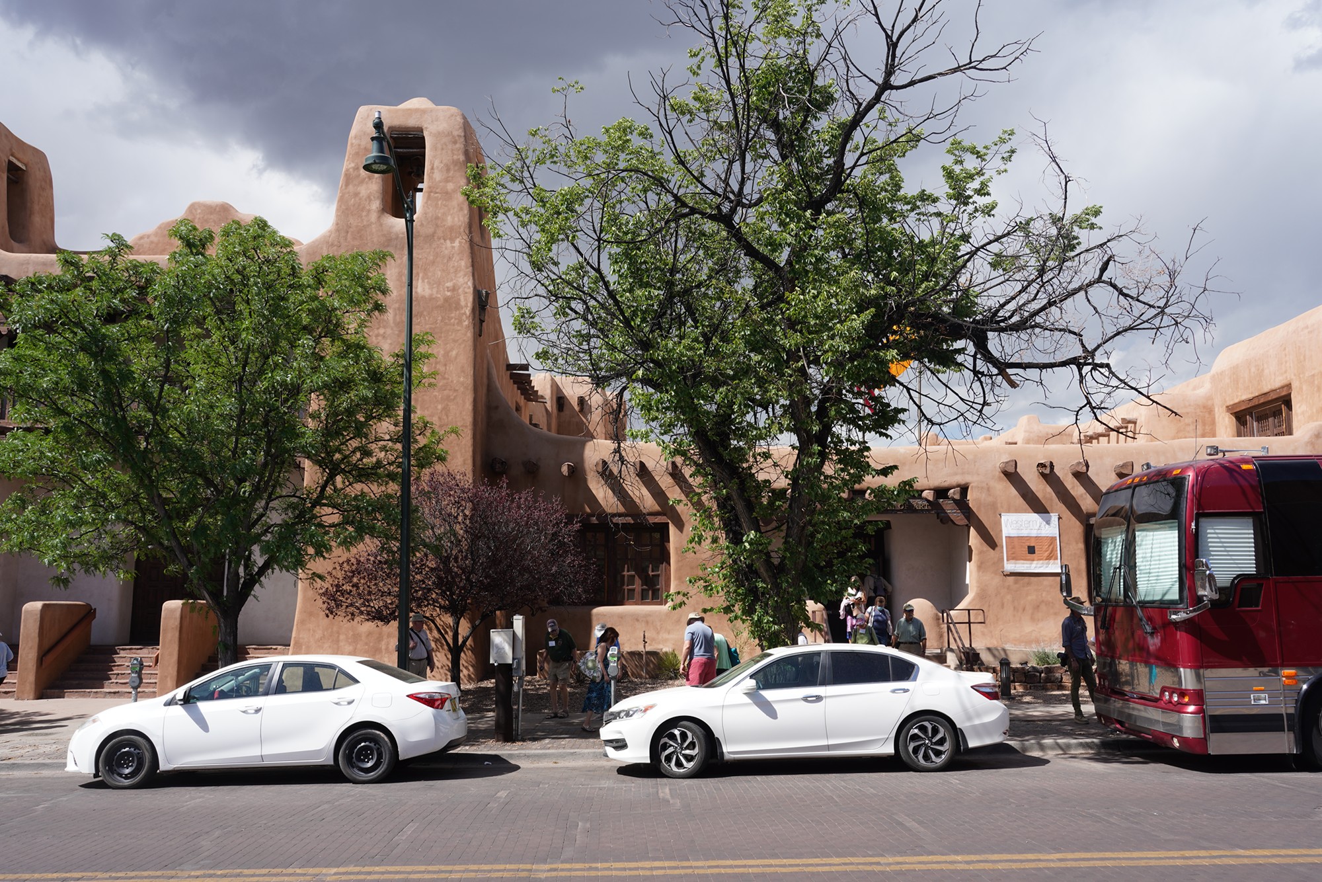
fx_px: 1028
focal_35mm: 28
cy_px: 441
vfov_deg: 46.4
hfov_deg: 65.5
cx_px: 661
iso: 100
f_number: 11
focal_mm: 28
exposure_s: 1/100
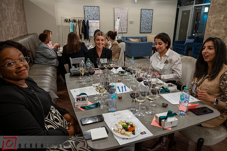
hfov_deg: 71.7
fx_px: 157
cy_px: 76
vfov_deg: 51.4
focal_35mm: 25
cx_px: 116
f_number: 4
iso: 2000
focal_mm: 24
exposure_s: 1/80
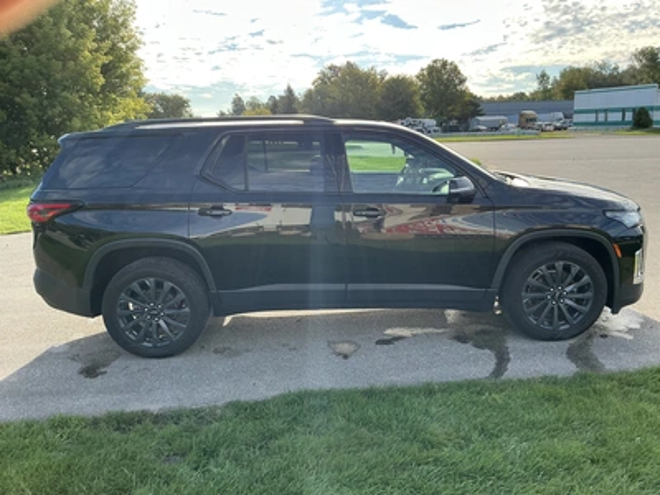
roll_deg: +1.2
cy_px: 248
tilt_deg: -10.1
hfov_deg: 63.4
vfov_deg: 49.7
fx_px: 534
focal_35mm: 28
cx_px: 330
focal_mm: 3
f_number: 1.8
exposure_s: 1/574
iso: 25
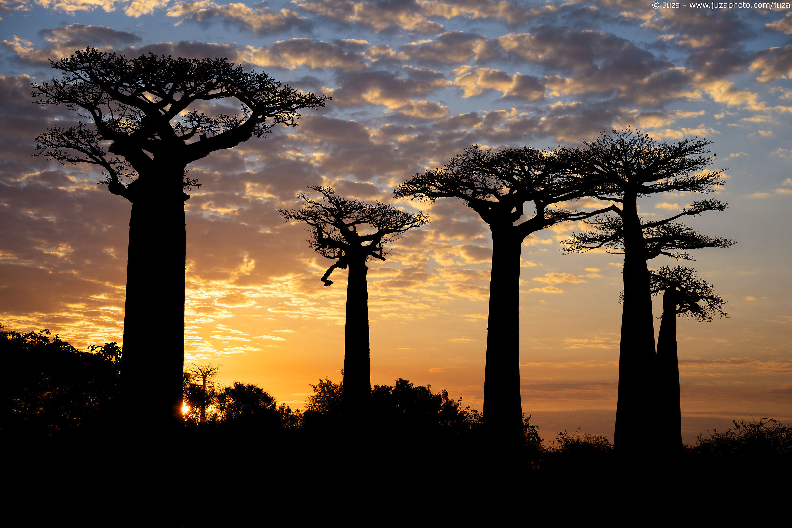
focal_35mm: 87
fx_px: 1916
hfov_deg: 23.4
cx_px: 396
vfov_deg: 15.7
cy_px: 264
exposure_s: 1/125
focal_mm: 87.1
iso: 100
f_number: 11
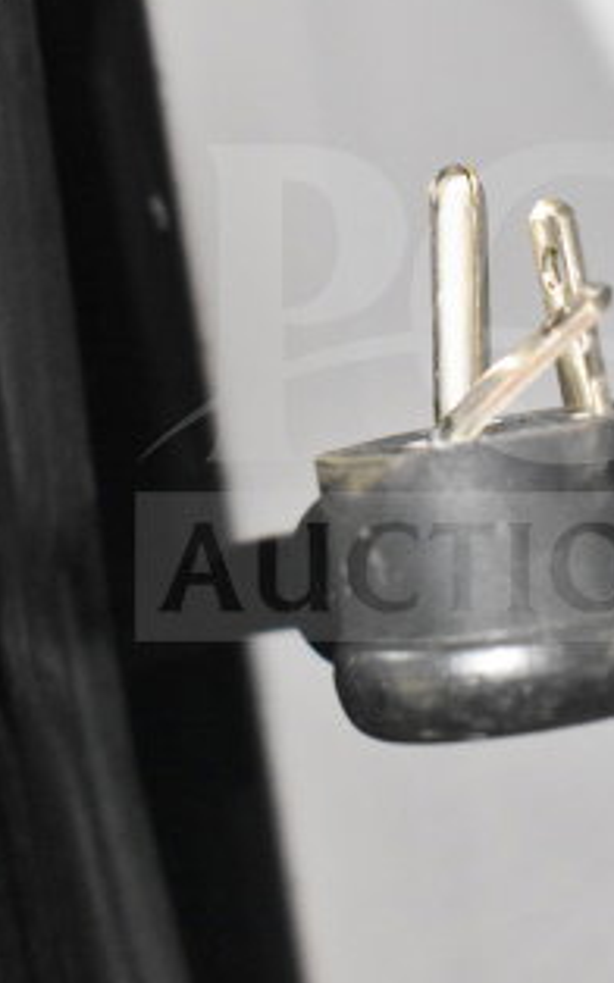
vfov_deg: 20.6
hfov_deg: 12.9
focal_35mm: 101
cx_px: 486
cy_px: 393
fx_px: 2707
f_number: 4.5
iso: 6400
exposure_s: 1/50
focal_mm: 34
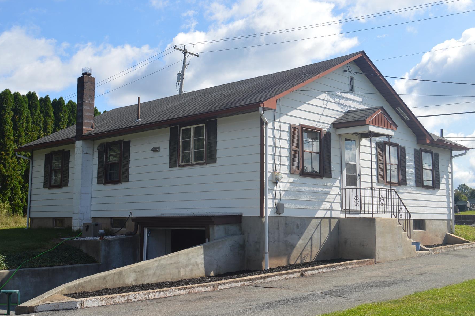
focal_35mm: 45
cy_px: 159
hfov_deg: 43.6
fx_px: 594
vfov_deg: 29.9
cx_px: 235
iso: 100
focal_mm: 26
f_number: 8
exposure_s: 1/250
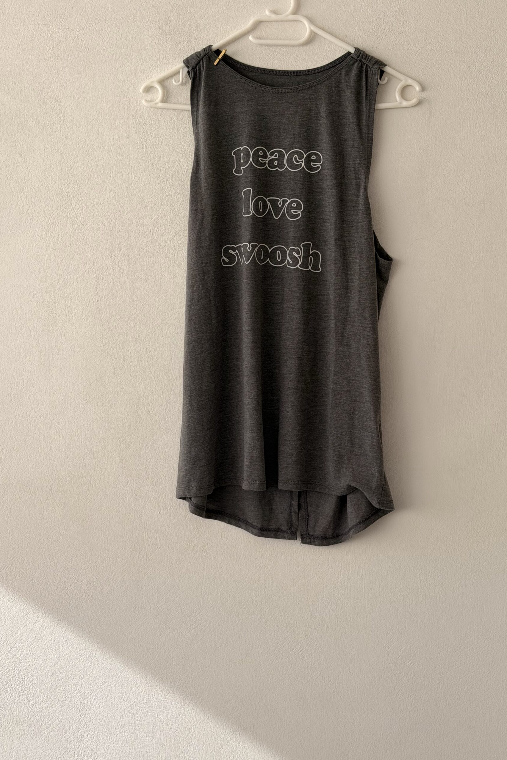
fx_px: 1056
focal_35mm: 50
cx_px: 279
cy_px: 380
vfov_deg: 39.6
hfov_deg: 27.0
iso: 64
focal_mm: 6.76
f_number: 1.78
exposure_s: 1/509
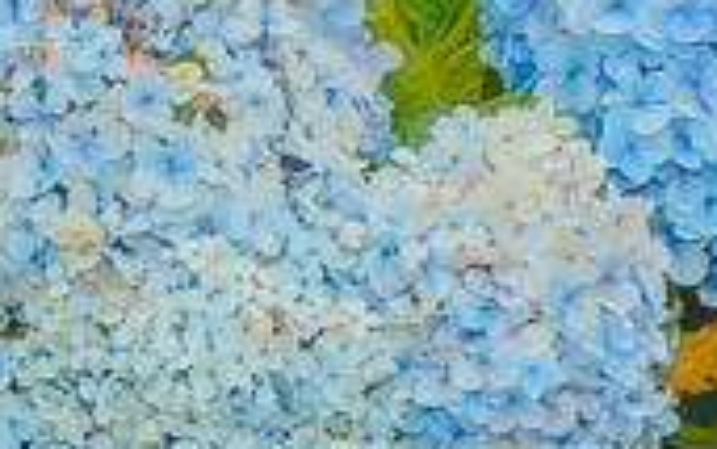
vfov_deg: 5.1
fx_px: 4887
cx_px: 1904
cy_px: 1099
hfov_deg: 7.6
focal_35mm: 250
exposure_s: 1/200
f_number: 5.6
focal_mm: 35
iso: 250
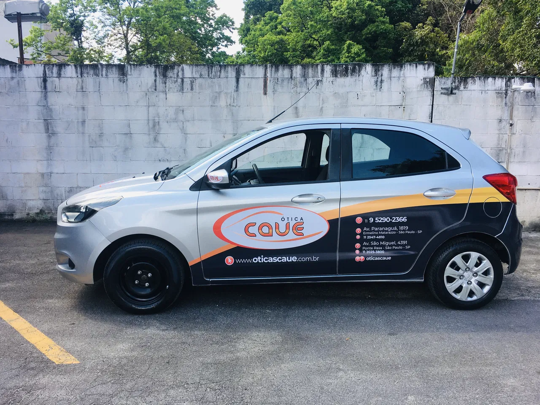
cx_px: 270
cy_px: 202
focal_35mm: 29
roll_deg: -0.9
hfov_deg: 61.7
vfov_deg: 48.2
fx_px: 452
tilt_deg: -8.1
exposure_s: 1/490
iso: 25
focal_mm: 4.15
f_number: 2.2
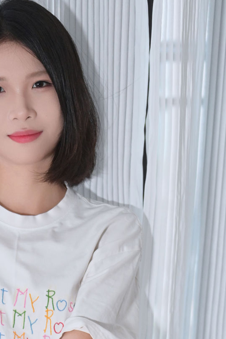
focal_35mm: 153
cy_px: 516
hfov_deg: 8.9
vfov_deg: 12.7
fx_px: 1441
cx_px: 49
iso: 1800
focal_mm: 46
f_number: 2.2
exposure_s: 1/100
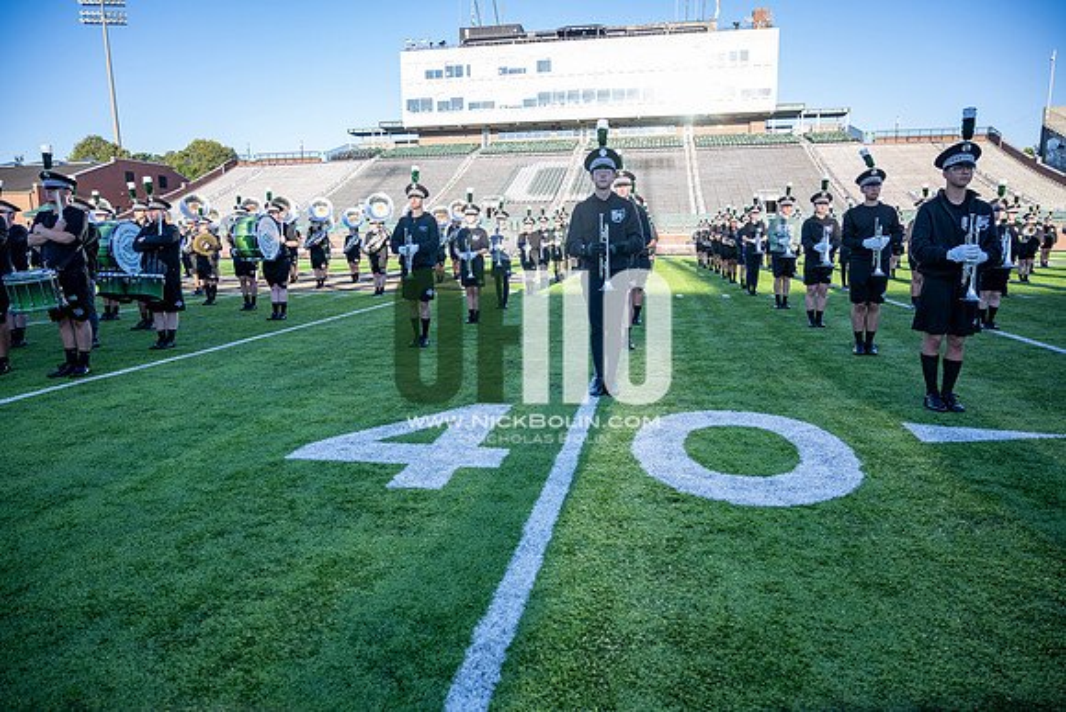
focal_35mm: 24
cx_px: 533
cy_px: 356
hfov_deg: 73.7
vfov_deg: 53.2
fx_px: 711
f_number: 4
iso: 160
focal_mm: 24
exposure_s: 1/400
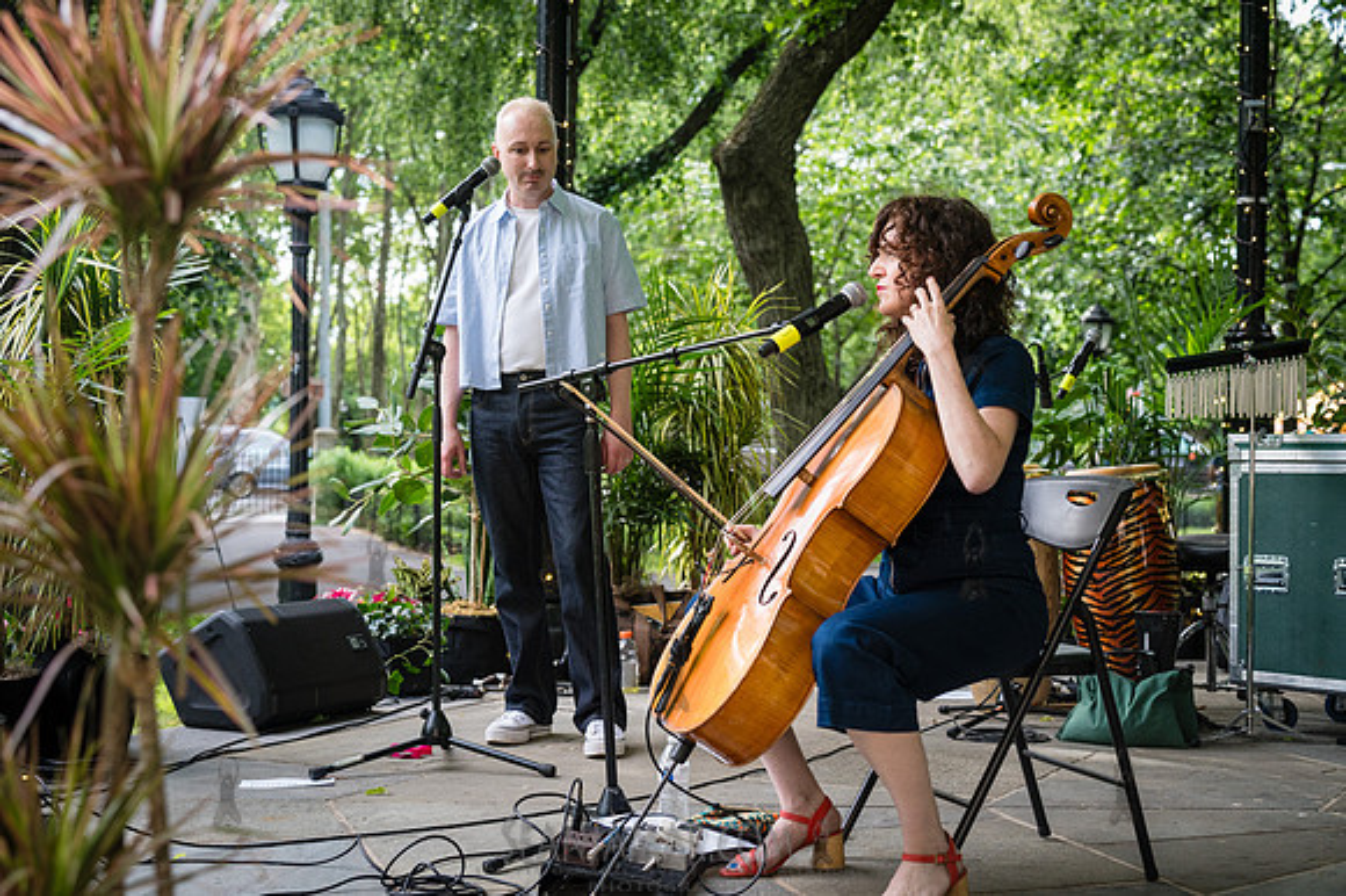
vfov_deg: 25.5
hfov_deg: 37.5
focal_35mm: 53
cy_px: 448
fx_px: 1982
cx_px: 673
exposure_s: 1/800
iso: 1600
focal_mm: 53
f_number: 4
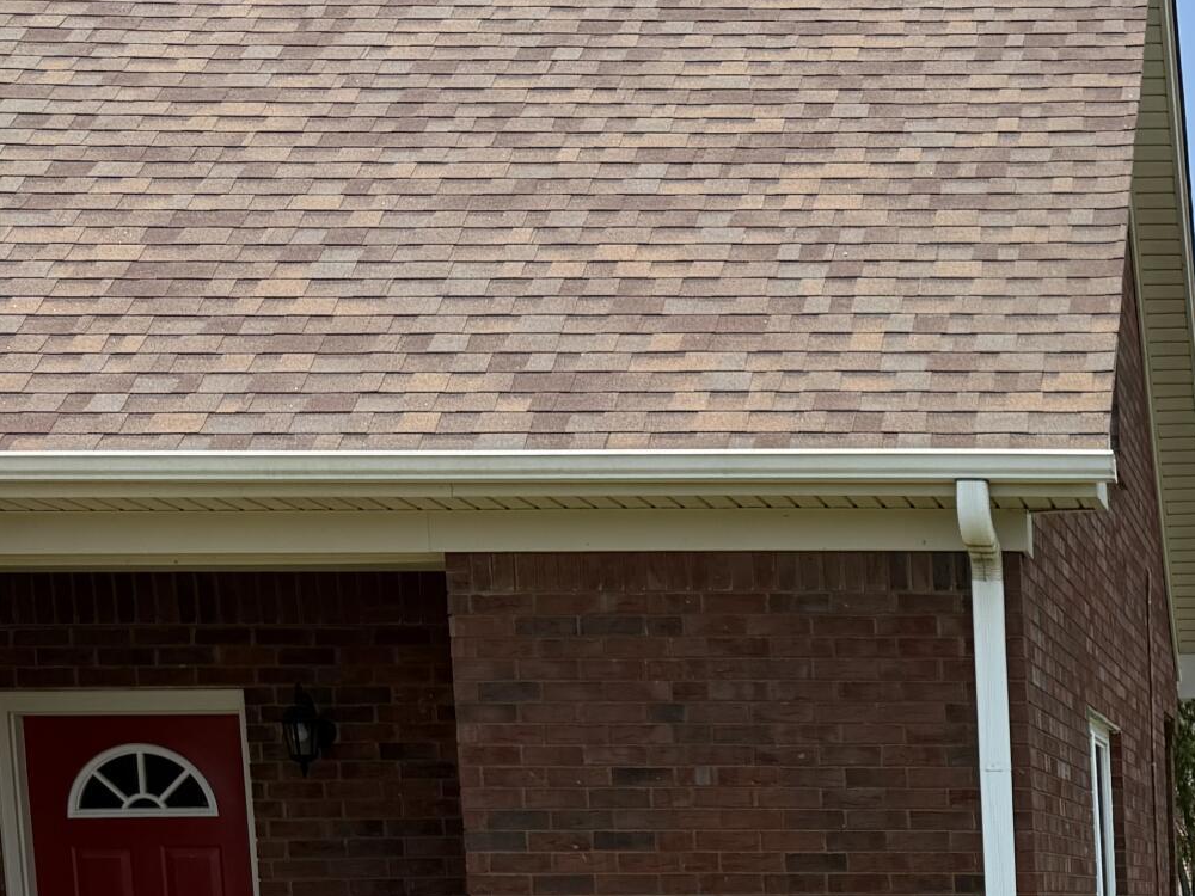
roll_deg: +0.8
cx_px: 1559
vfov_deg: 18.8
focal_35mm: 72
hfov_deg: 23.8
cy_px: 1203
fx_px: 2486
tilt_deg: -6.7
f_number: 1.78
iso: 80
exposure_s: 1/3425
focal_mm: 6.76
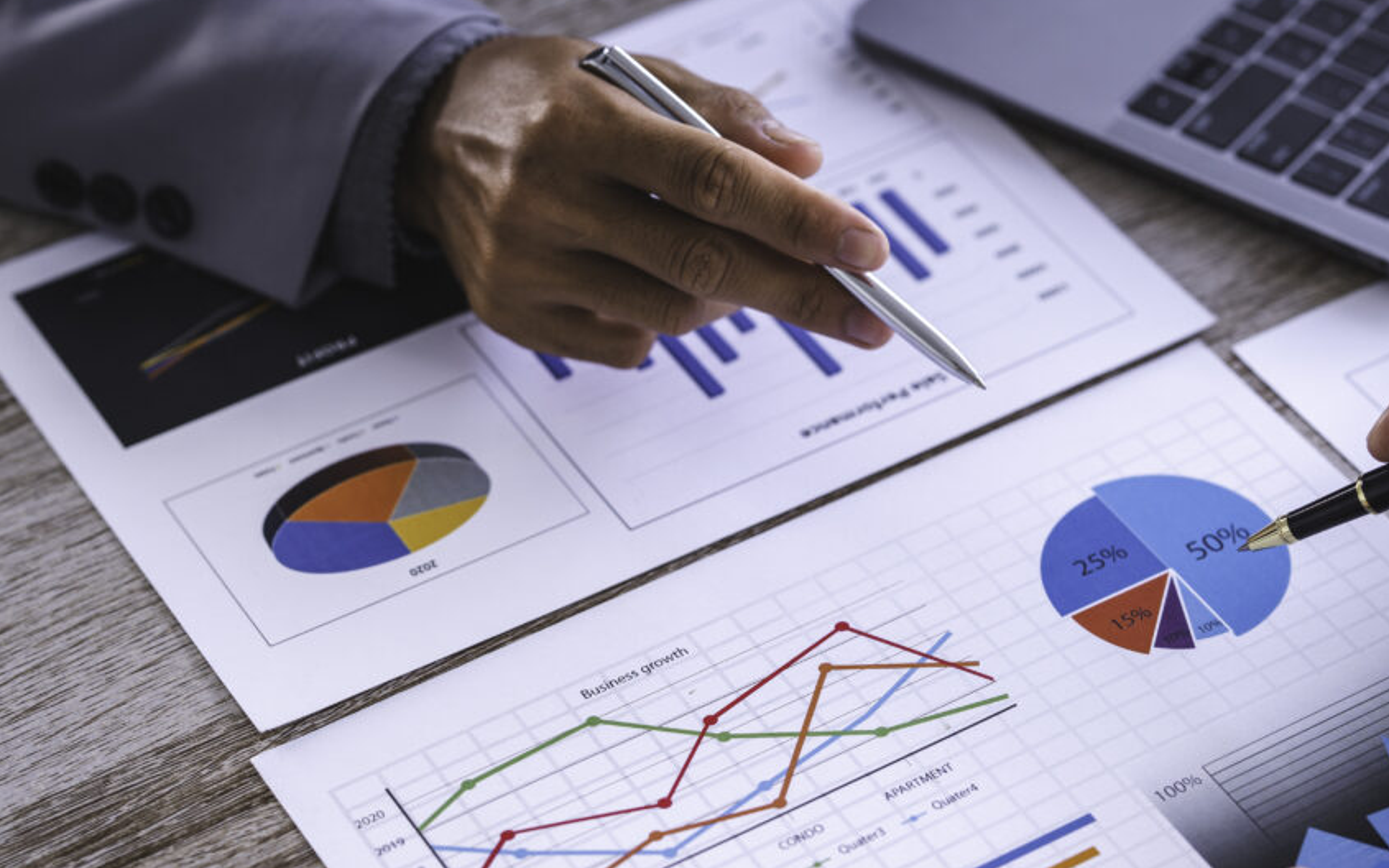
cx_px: 763
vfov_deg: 12.5
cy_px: 550
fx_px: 3974
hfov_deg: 19.8
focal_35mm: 105
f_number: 2.8
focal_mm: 85
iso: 100
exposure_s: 1/160
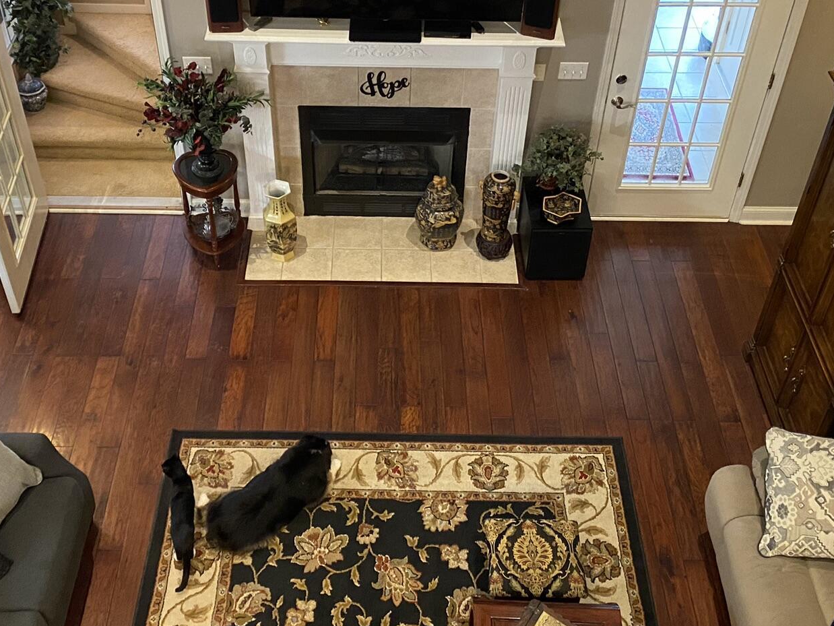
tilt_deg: -40.8
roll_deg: -0.4
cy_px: 205
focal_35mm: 43
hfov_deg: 43.8
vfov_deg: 33.3
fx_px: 1036
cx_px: 385
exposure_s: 1/40
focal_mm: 4.25
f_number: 1.8
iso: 500
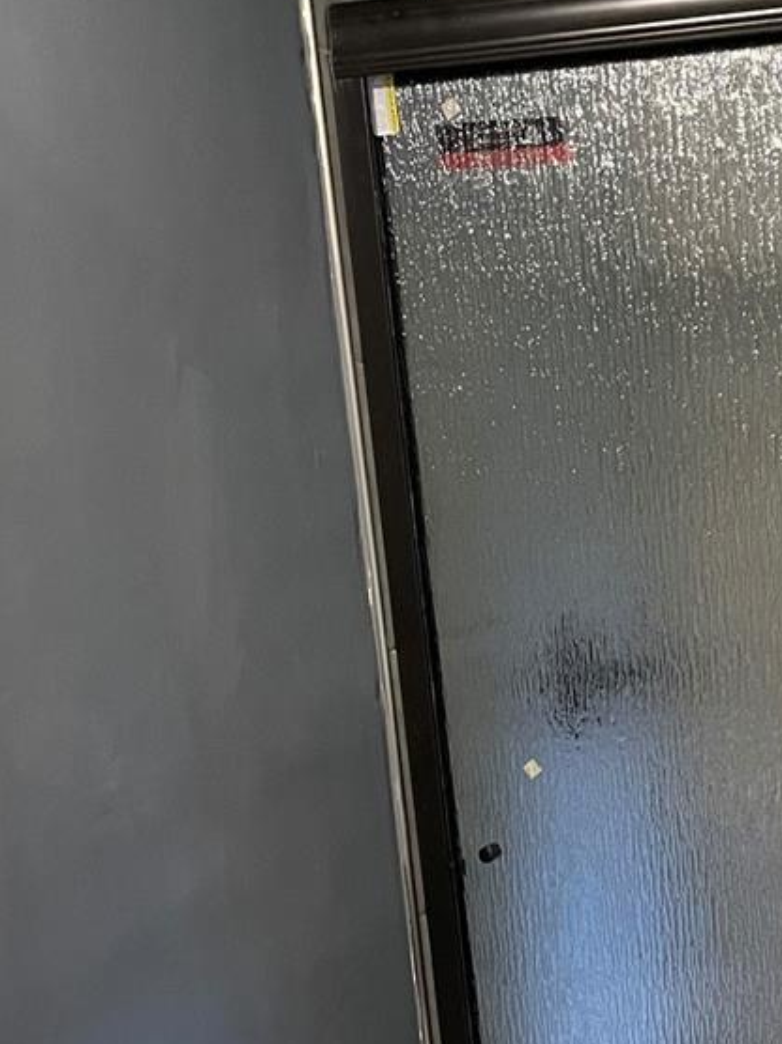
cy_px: 1176
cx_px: 735
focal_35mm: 72
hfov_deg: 20.0
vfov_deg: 25.0
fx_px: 2170
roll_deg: +3.3
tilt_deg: -18.2
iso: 250
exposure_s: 1/60
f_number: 1.6
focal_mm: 4.2
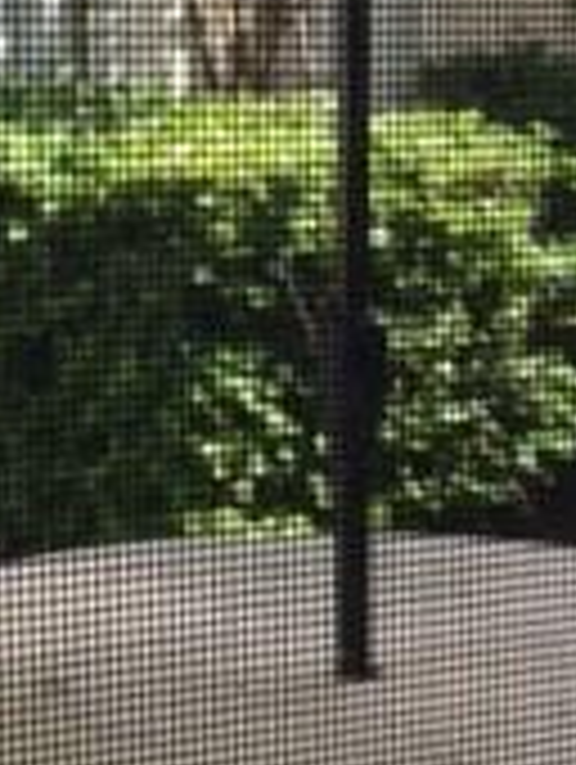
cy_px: 216
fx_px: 2412
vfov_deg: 17.9
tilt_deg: -5.7
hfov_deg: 13.5
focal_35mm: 109
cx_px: 22
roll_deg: +1.3
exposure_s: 1/298
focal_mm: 4.15
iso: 25
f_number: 2.2
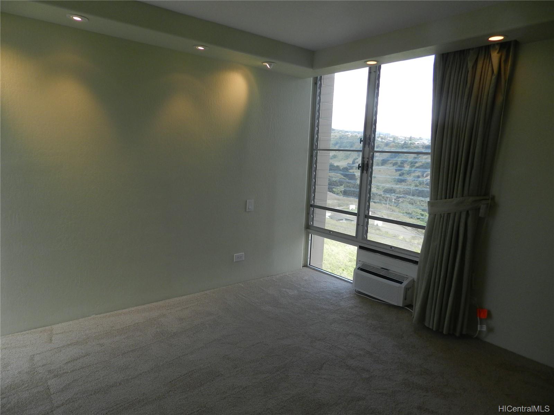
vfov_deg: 58.9
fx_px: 368
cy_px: 208
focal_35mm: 23
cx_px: 277
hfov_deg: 73.9
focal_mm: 4
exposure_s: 1/200
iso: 160
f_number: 3.4
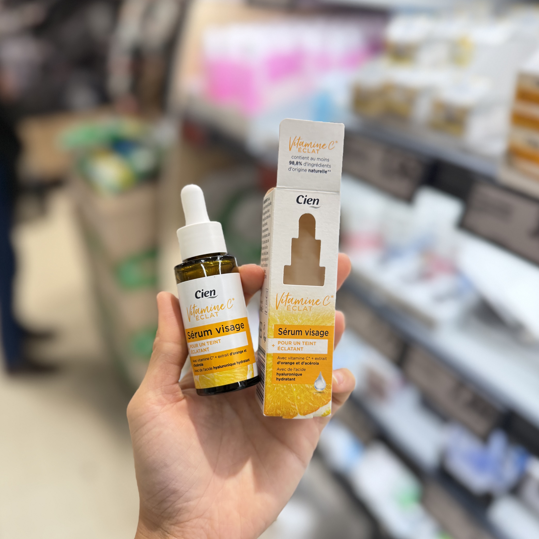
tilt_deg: -29.1
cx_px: 268
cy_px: 293
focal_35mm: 29
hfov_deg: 55.6
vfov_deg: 55.5
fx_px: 511
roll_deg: +2.4
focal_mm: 6.76
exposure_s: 1/121
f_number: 1.78
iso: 160
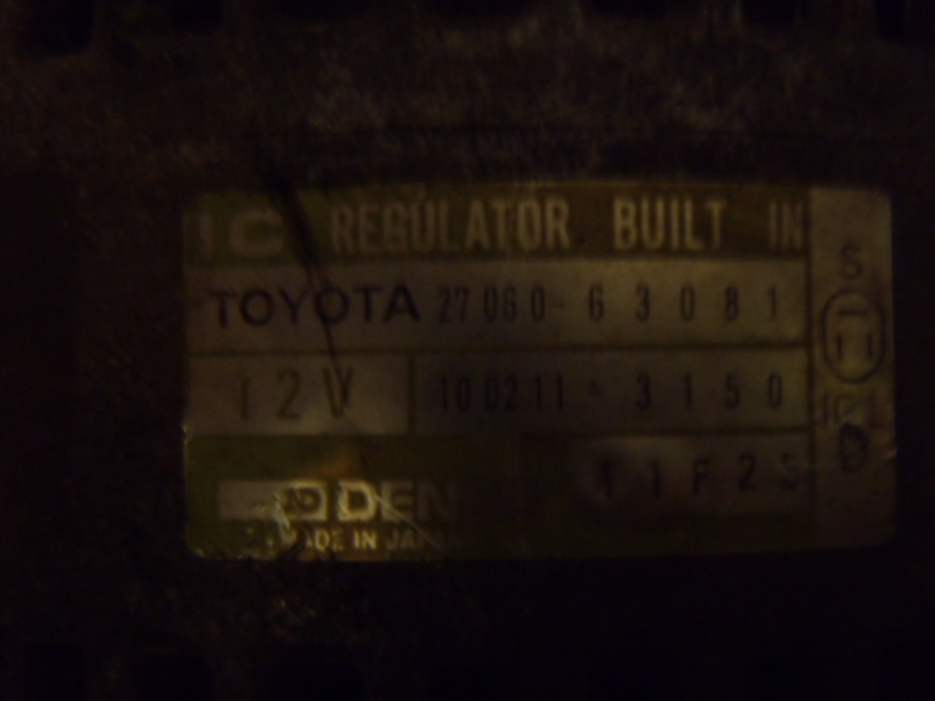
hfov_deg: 50.1
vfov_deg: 38.7
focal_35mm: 37
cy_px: 350
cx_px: 468
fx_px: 999
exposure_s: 1/4
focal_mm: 6.64
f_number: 4.7
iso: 400
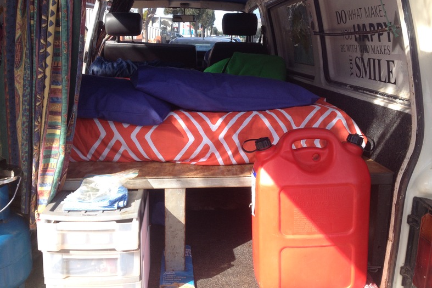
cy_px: 125
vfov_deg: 35.9
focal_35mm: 37
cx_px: 215
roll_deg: -2.9
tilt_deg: -14.6
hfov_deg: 51.9
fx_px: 444
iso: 50
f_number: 2.4
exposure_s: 1/521
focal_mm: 4.28
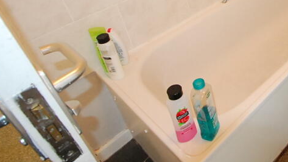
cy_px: 0
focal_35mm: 34
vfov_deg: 32.0
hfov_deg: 49.6
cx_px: 274
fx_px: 260
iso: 1600
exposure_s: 1/6
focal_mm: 10
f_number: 5
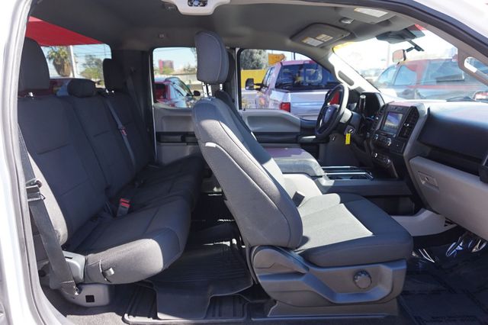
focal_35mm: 24
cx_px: 244
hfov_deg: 73.8
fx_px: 325
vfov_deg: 53.1
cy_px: 162
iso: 100
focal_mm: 16
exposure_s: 1/60
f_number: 4
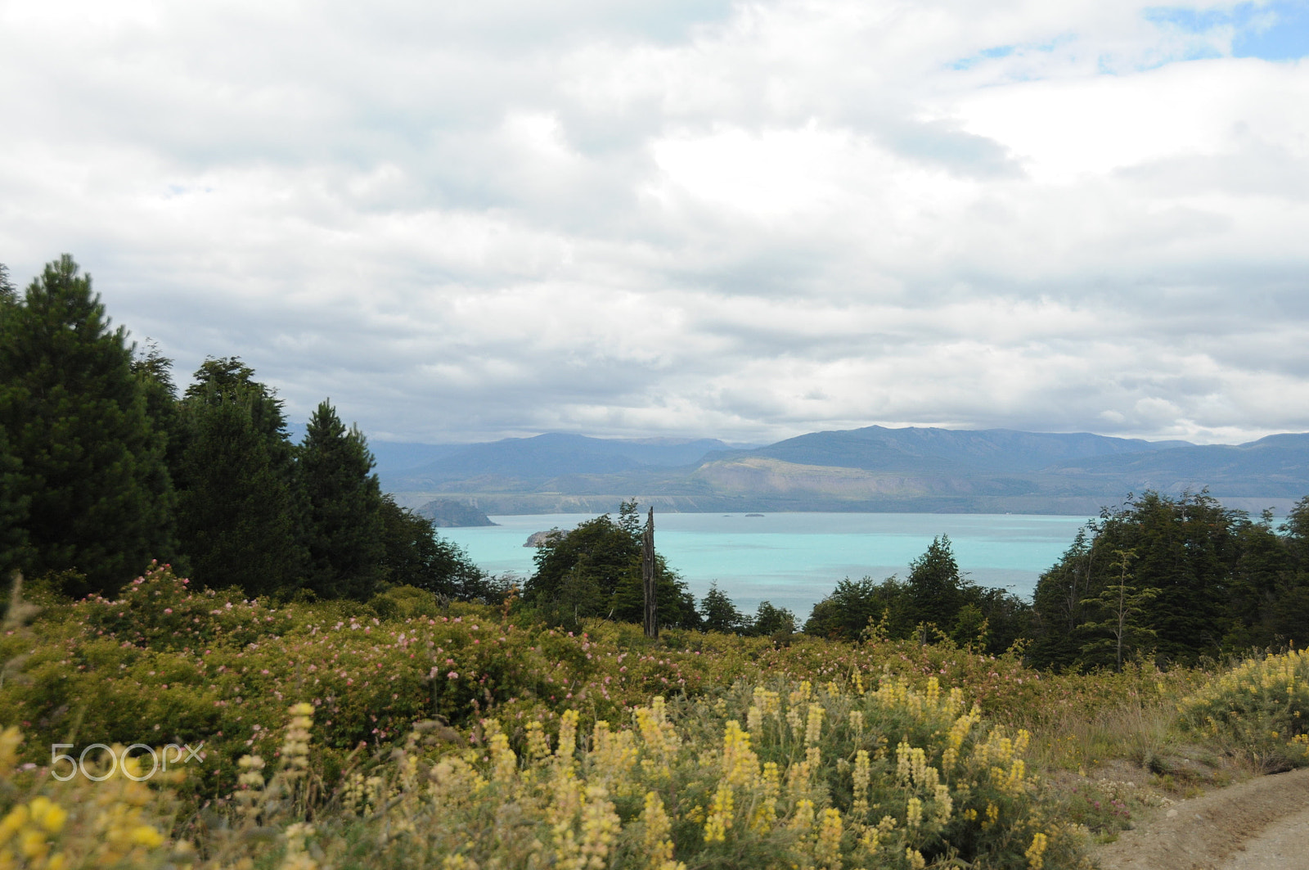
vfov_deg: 30.8
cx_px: 654
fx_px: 1580
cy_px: 435
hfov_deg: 45.0
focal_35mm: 44
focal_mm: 29
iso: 500
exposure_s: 1/2500
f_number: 5
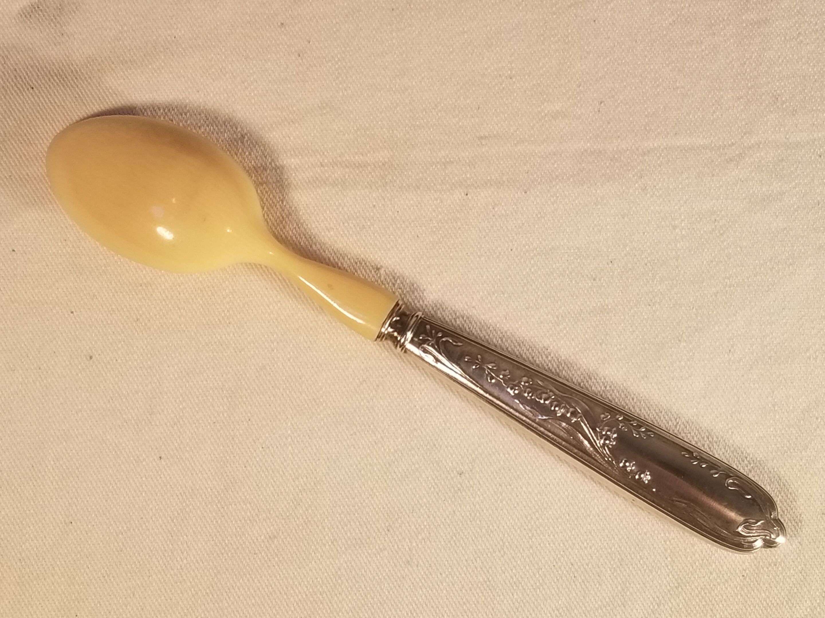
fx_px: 620
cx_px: 412
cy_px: 309
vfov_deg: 53.1
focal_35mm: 26
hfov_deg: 67.3
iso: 50
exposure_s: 1/136
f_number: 1.7
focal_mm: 4.25
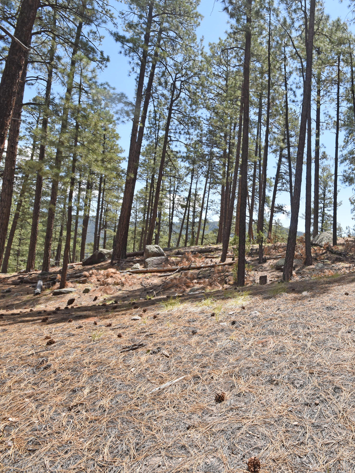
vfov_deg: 76.4
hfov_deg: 55.0
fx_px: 301
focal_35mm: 22
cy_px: 240
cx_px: 303
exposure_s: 1/250
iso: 200
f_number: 8
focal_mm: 10
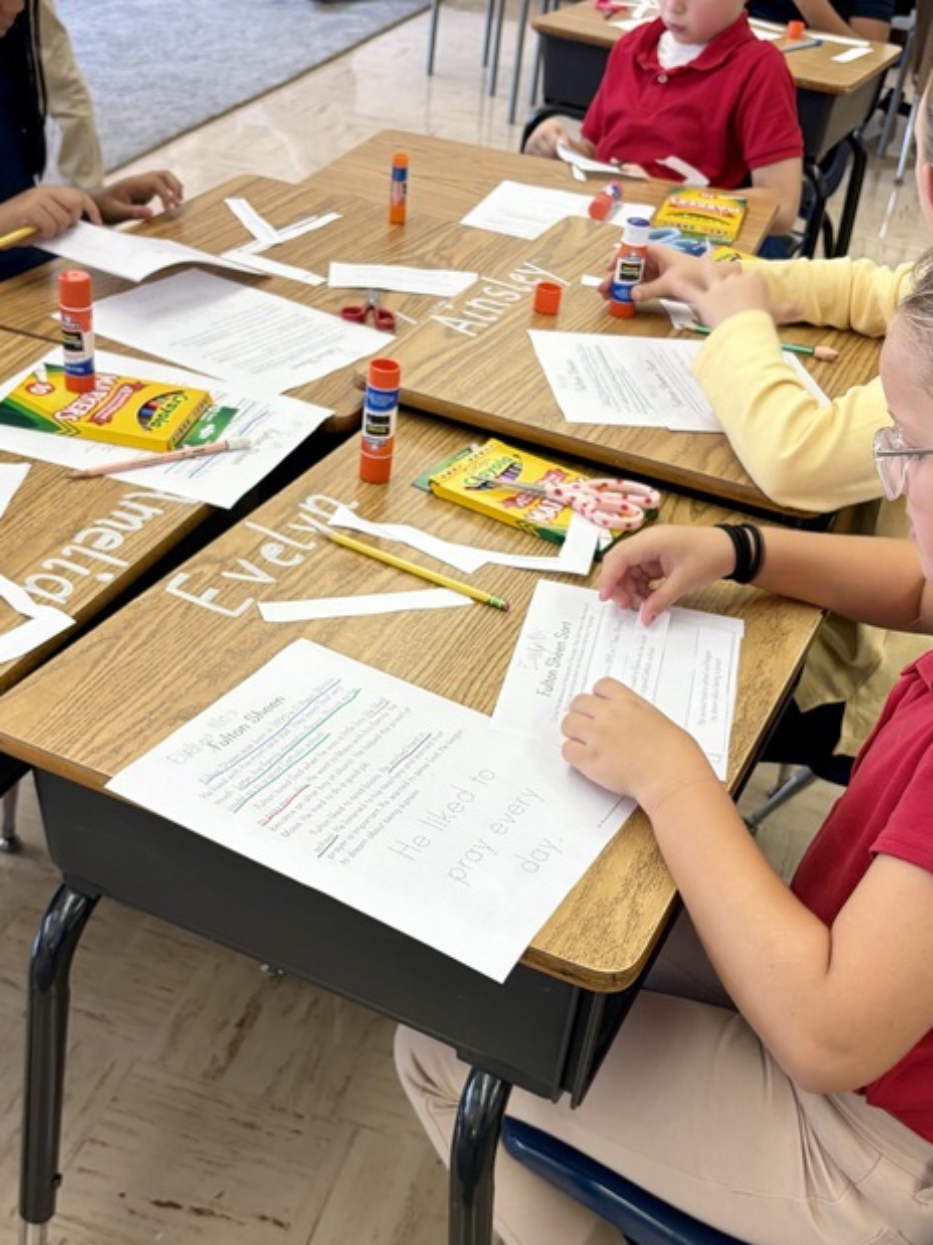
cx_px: 469
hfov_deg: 33.6
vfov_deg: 43.8
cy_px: 672
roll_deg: -5.9
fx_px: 1546
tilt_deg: -33.7
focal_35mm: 43
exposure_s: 1/60
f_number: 1.6
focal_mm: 5.96
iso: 64
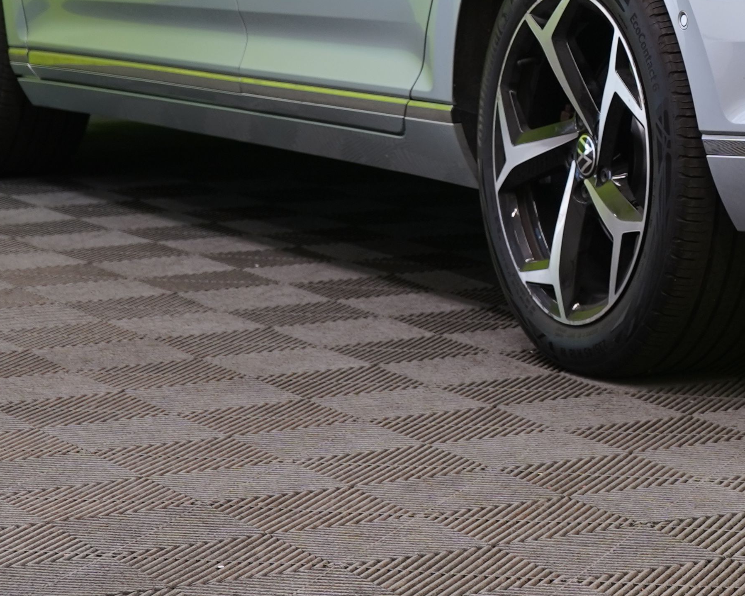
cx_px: 862
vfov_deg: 9.3
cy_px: -190
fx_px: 3594
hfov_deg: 11.6
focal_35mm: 163
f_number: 5
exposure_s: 1/30
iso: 400
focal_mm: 52
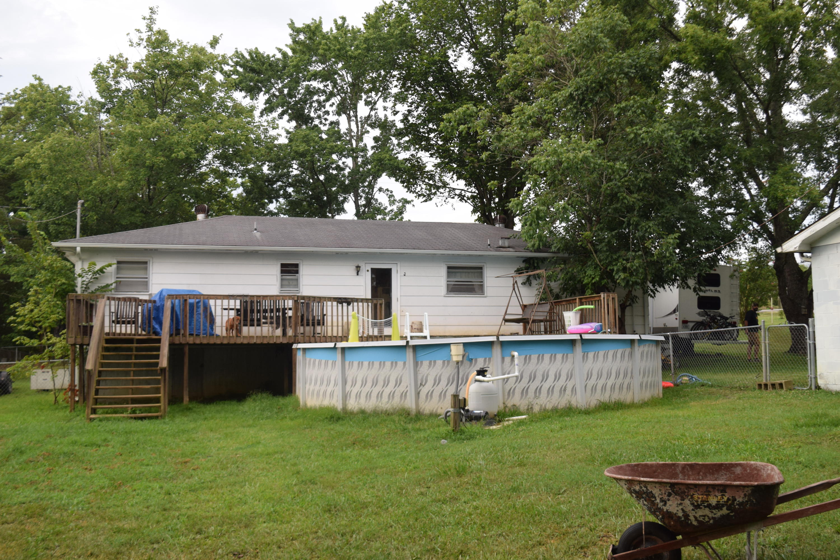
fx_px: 840
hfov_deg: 53.1
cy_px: 280
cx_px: 420
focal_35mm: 36
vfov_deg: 36.9
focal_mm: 24
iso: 400
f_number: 6.3
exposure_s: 1/160
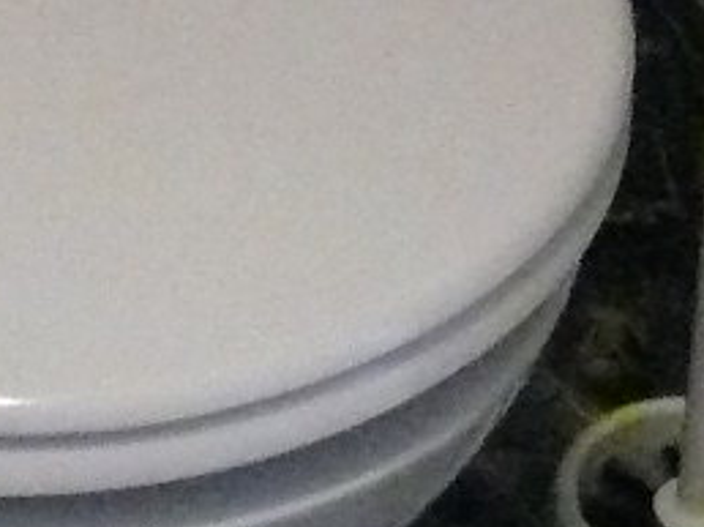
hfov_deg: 7.0
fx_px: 5649
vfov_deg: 5.2
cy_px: -704
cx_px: -341
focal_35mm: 278
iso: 800
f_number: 2.8
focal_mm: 7.4
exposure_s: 1/25
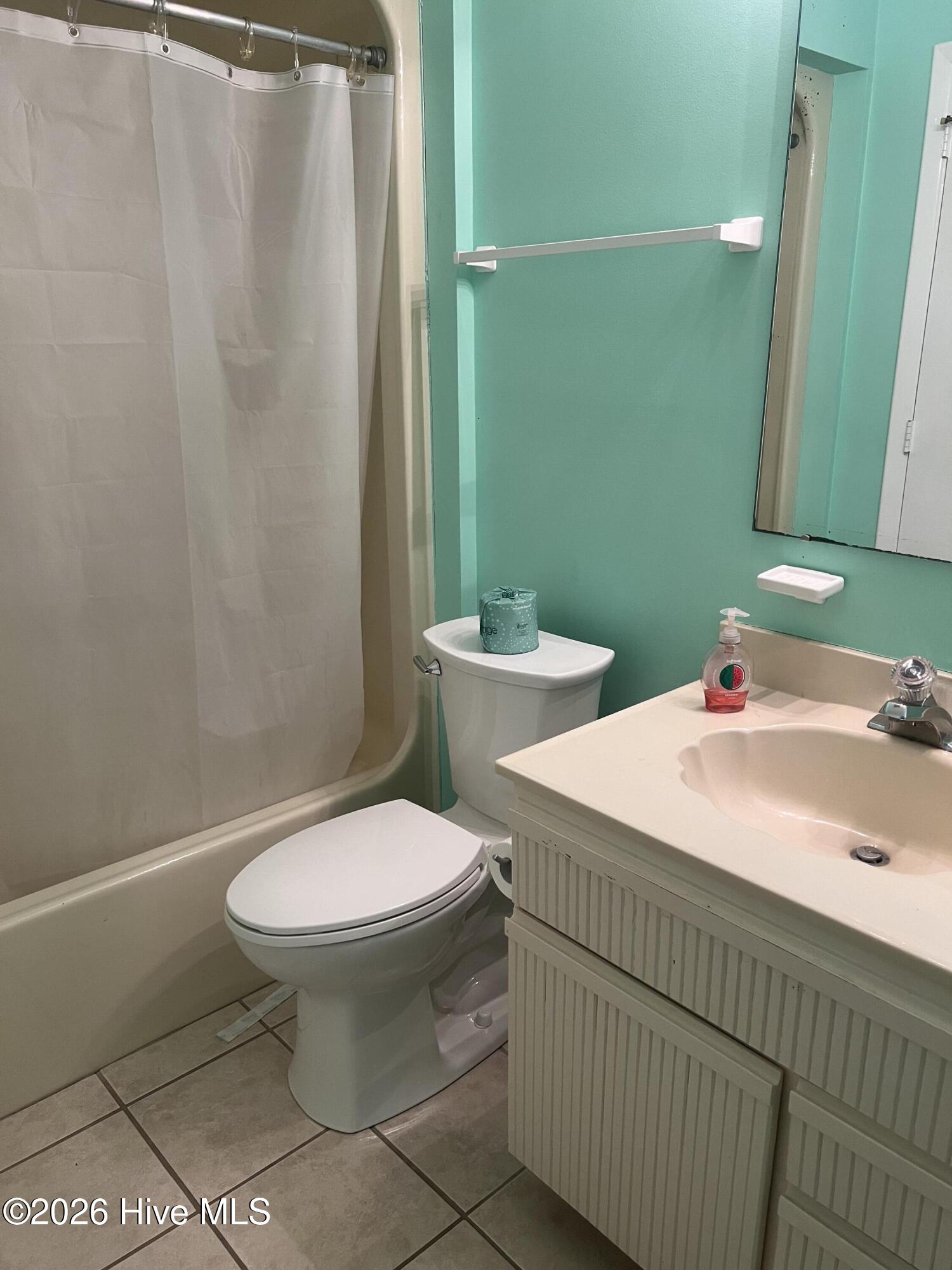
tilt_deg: -17.4
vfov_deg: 67.3
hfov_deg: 53.1
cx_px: 476
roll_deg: +0.1
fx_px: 953
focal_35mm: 26
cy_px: 635
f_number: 1.5
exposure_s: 1/60
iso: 125
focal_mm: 5.7
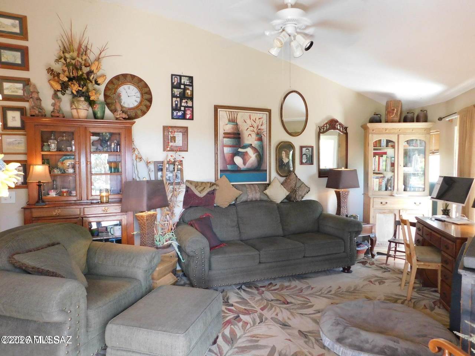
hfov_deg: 73.9
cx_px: 238
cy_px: 178
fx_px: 316
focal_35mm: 23
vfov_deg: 58.9
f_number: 3
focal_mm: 4
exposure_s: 1/30
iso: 400
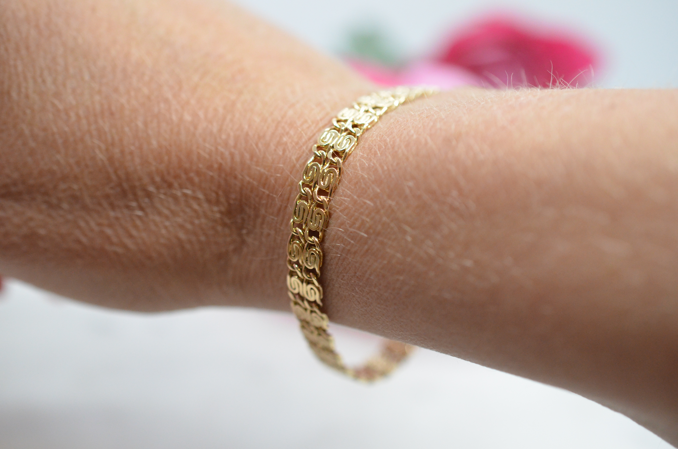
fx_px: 1128
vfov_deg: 22.5
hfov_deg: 33.5
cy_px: 224
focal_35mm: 60
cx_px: 339
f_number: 4
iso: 2500
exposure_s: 1/1250
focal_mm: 40
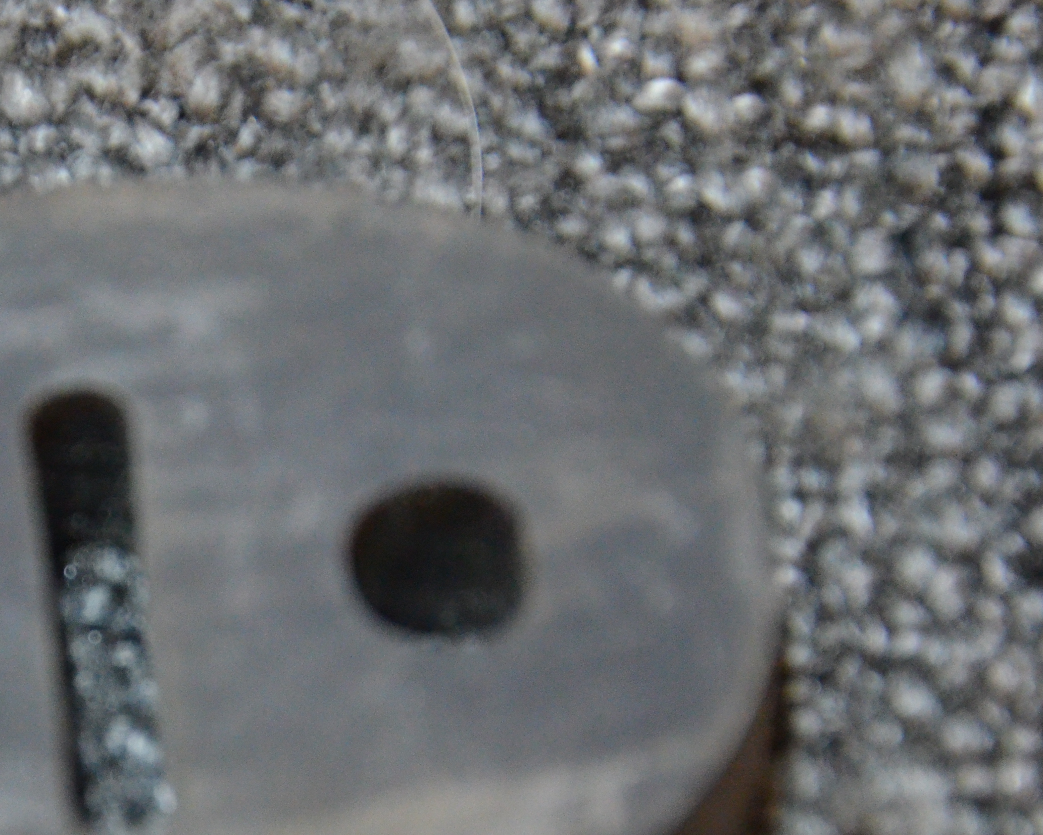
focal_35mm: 352
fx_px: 10869
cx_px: 160
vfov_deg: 4.4
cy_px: 591
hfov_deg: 5.5
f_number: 5.6
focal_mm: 105
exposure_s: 1/80
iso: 2500
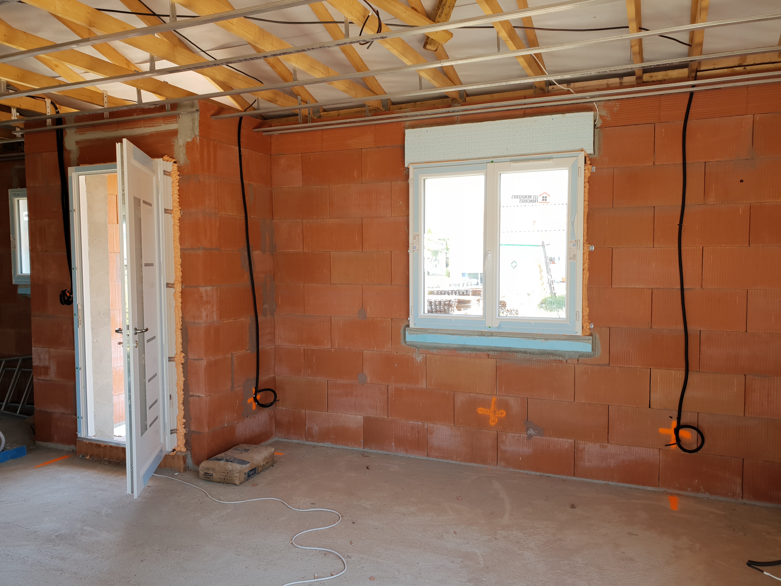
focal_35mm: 26
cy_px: 293
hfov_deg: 67.3
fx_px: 587
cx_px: 390
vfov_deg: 53.1
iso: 50
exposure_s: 1/50
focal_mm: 4.3
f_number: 2.4
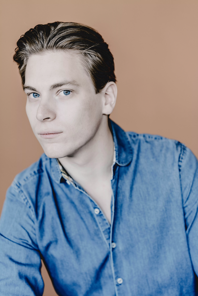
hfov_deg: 20.9
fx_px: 536
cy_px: 148
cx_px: 99
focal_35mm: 65
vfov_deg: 31.0
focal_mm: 65
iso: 1000
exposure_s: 1/200
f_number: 2
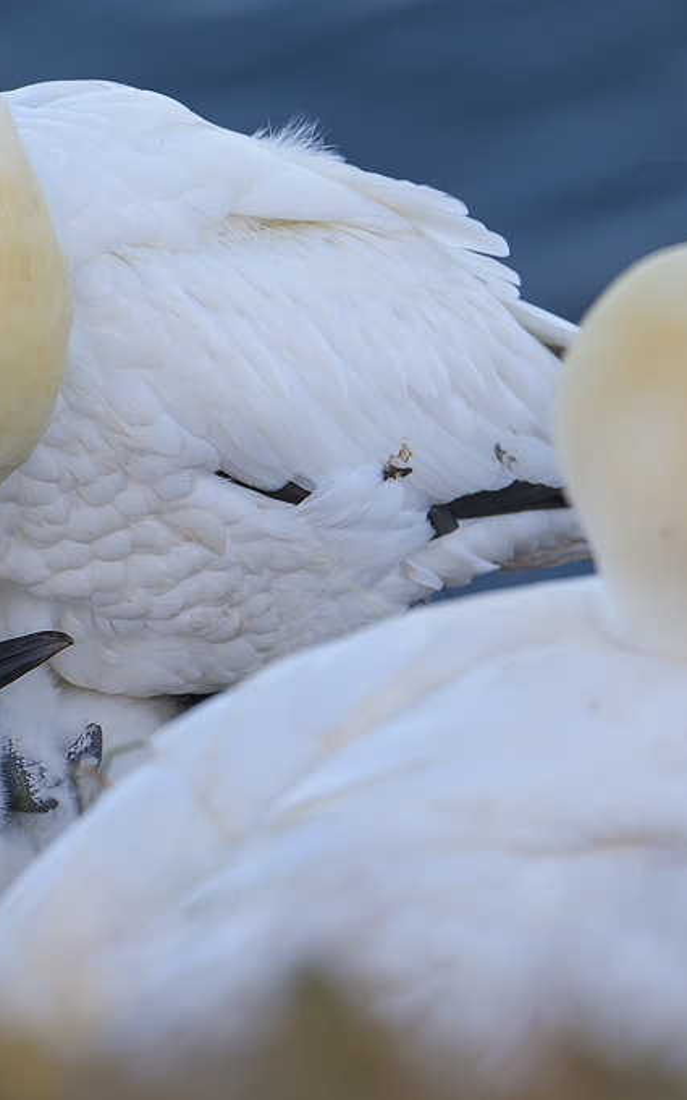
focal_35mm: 614
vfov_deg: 3.4
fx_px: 18393
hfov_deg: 2.1
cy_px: 549
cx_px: -66
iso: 720
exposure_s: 1/400
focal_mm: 400
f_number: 11
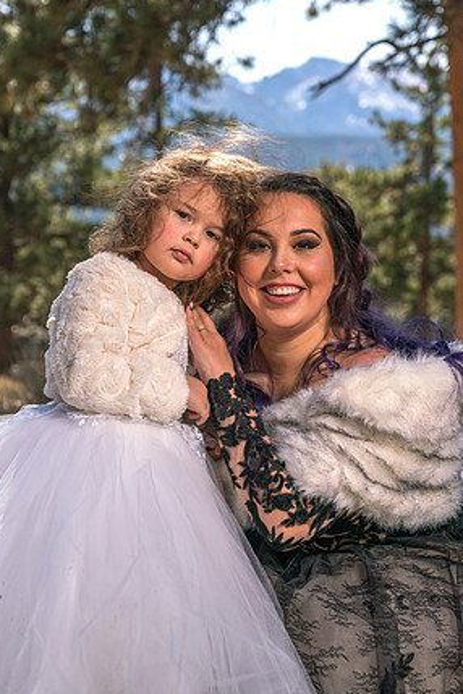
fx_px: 1215
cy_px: 348
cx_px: 223
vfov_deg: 31.9
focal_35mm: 63
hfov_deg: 21.6
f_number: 4.5
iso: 320
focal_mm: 60
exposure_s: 1/2000
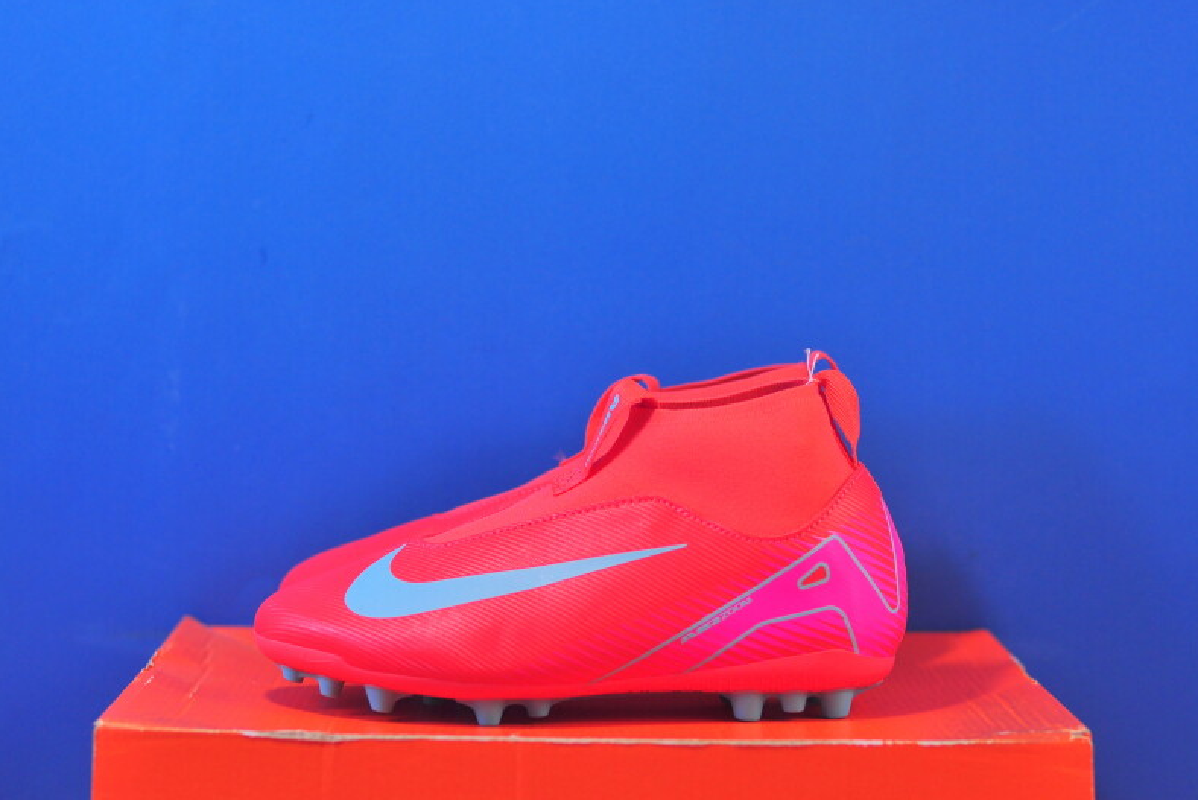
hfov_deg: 26.6
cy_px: 401
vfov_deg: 18.0
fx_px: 2530
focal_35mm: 76
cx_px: 602
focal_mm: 50
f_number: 2.5
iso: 250
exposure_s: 1/320
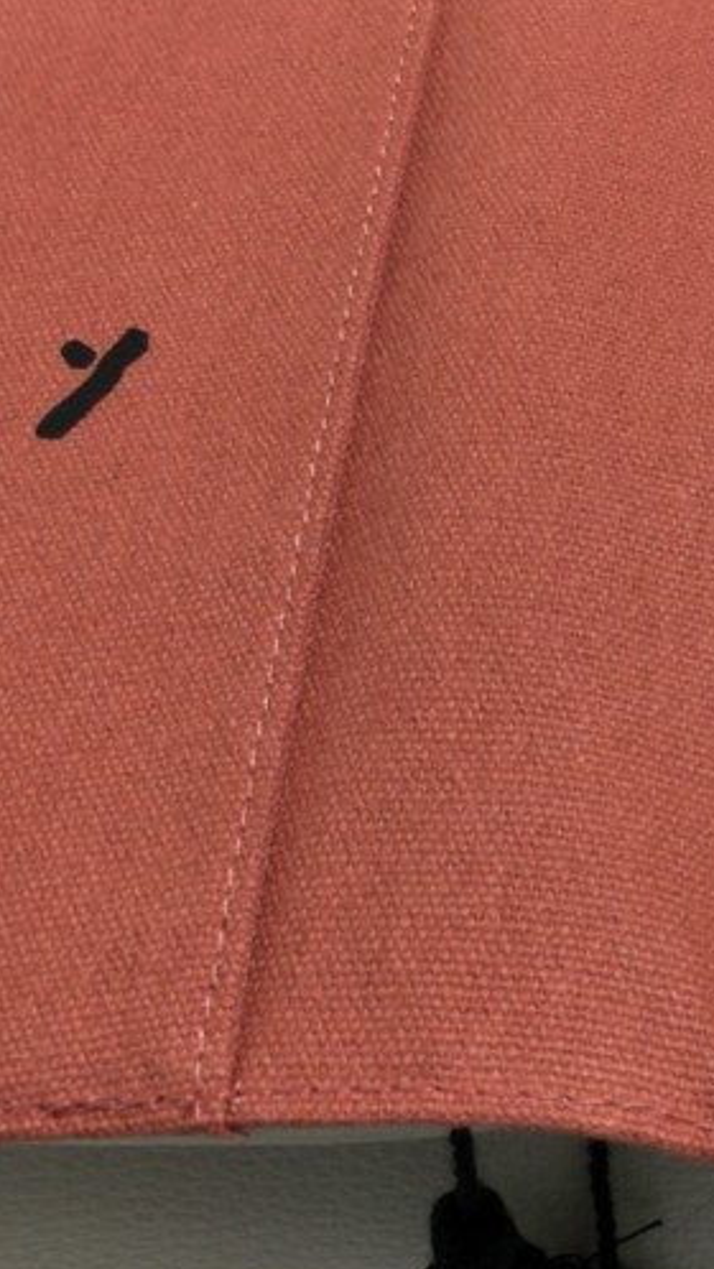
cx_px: 732
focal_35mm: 65
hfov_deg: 18.0
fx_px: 2188
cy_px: 726
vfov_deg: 32.3
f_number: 2.2
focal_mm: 4.15
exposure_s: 1/30
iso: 50
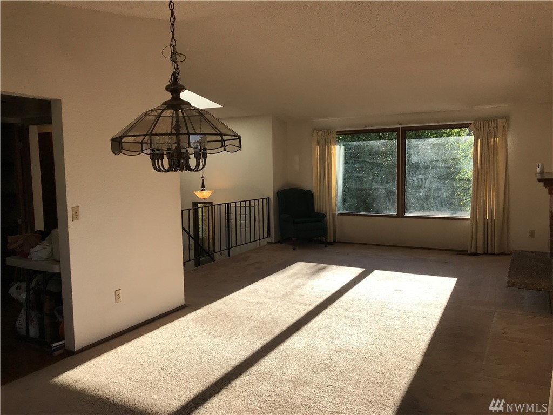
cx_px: 276
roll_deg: +0.5
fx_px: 447
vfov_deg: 49.7
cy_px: 208
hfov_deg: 63.4
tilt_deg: -3.3
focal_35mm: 28
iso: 20
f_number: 1.8
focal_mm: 3.99
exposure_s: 1/887
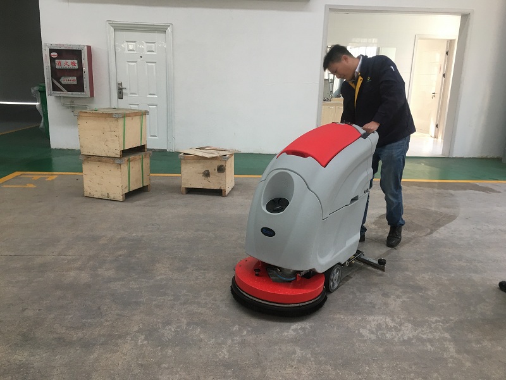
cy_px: 190
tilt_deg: -15.2
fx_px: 424
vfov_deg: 48.2
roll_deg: -1.8
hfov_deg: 61.7
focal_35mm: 29
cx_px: 253
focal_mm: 4.15
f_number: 2.2
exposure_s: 1/33
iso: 50
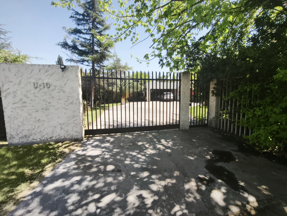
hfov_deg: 98.2
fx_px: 124
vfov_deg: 81.7
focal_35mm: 15
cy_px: 108
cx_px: 144
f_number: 2.2
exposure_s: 1/1361
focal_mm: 1.91
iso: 100
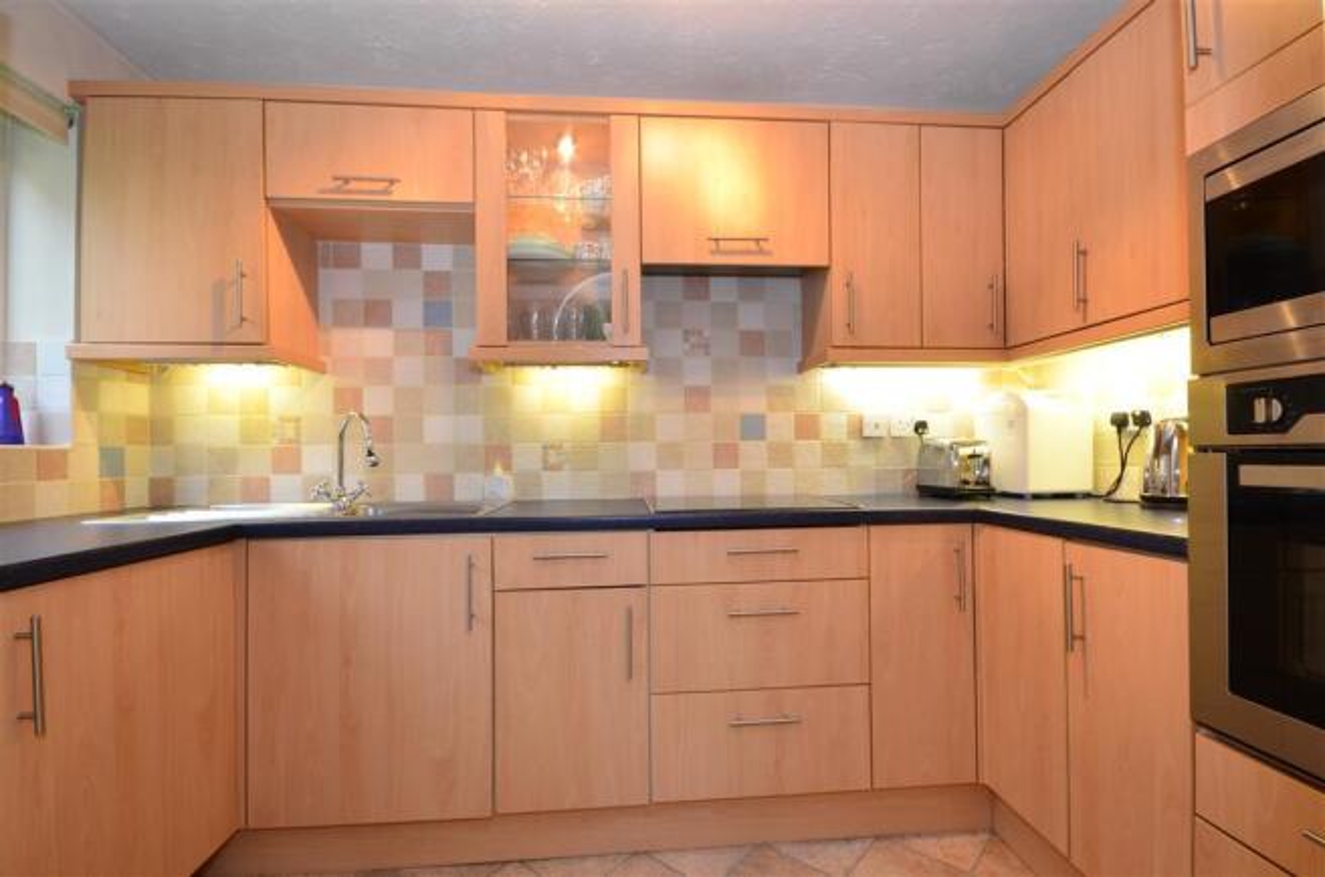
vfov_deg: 69.4
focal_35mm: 17
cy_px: 438
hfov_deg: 92.6
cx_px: 662
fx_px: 633
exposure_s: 1/4
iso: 400
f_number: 14
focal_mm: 11.5
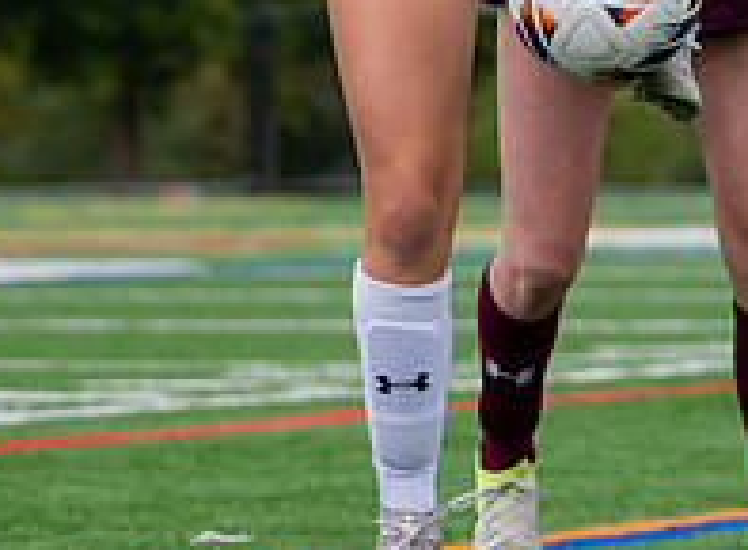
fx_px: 11033
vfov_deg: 2.9
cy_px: -328
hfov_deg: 3.9
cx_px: 820
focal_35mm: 514
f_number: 3.2
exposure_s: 1/1600
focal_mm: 84
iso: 360
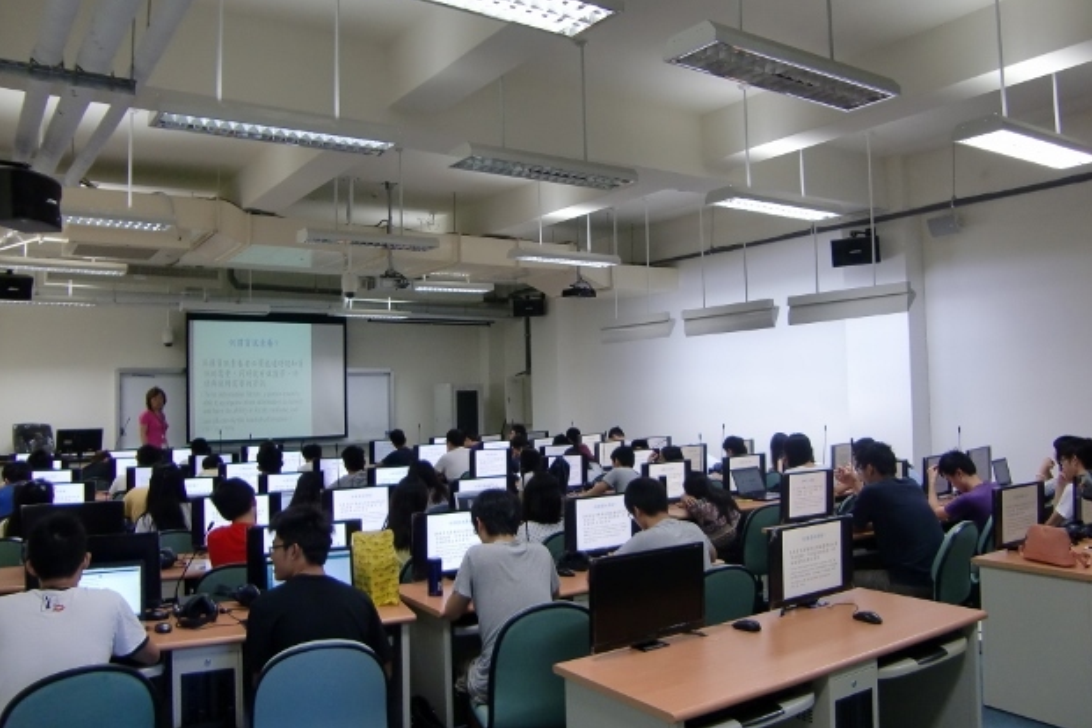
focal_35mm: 30
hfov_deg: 61.9
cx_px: 549
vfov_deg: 43.6
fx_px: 910
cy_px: 373
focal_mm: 4.9
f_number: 2.6
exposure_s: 1/60
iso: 200
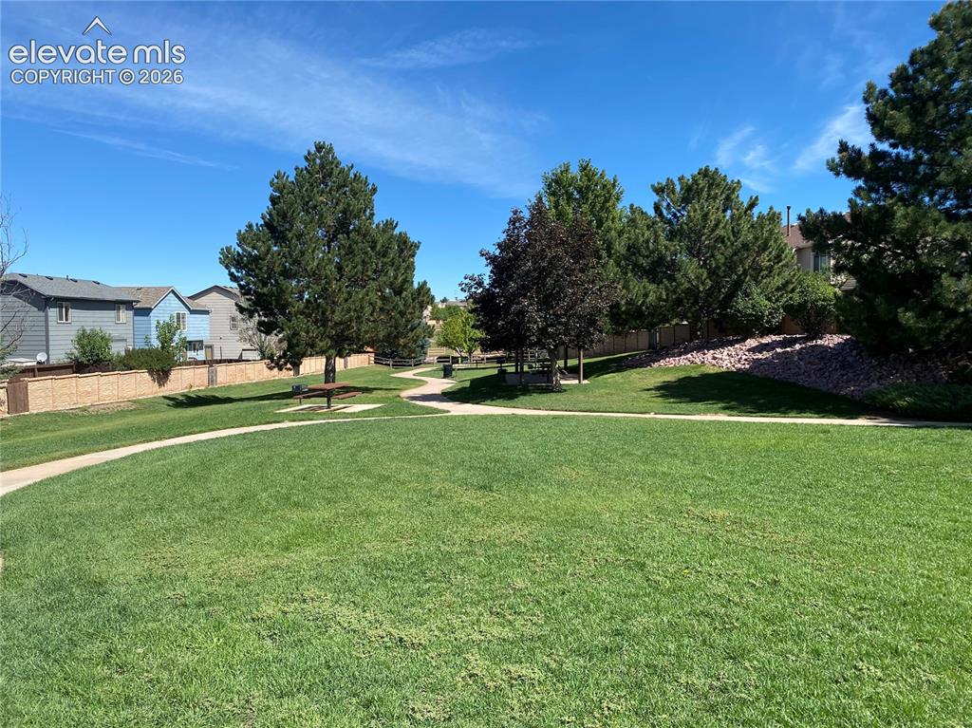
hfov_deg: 67.3
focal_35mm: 26
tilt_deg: -3.1
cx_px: 486
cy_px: 364
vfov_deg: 53.0
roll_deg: -0.1
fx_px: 730
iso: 32
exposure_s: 1/2066
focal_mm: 4.25
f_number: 1.8
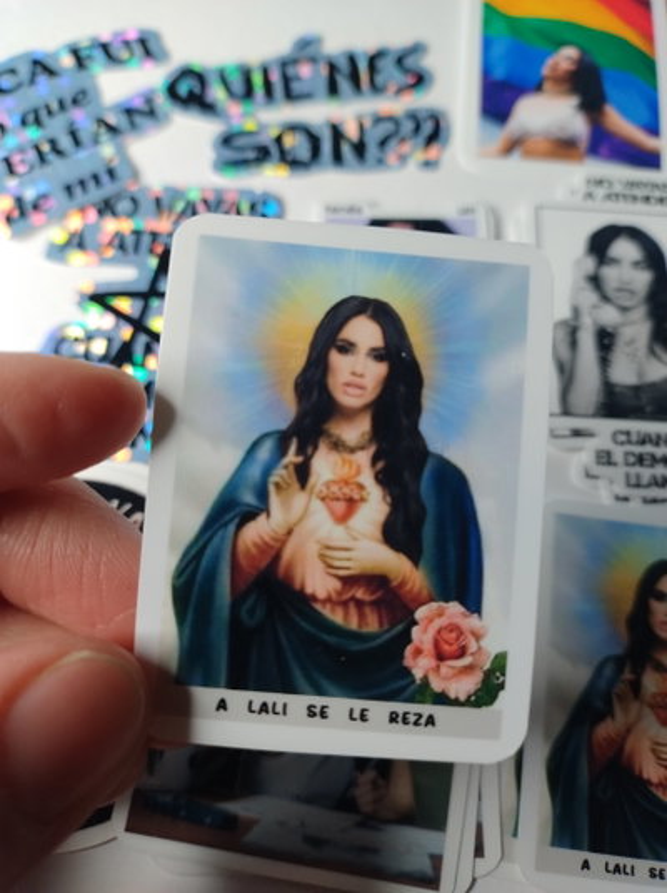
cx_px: 334
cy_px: 446
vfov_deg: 69.5
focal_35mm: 25
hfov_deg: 54.8
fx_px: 644
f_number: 1.7
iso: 591
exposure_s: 1/50
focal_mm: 4.71
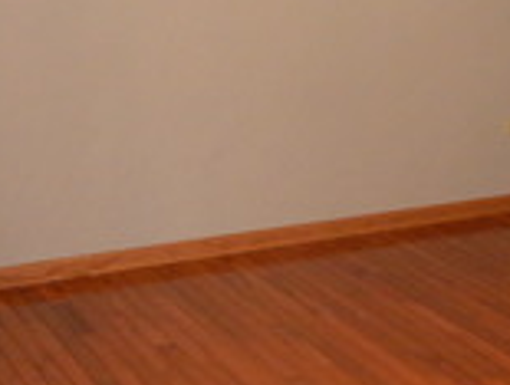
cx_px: 757
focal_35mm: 103
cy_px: 148
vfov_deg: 14.4
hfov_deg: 17.2
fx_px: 1521
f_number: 3.7
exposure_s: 1/30
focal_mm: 4.5
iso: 220
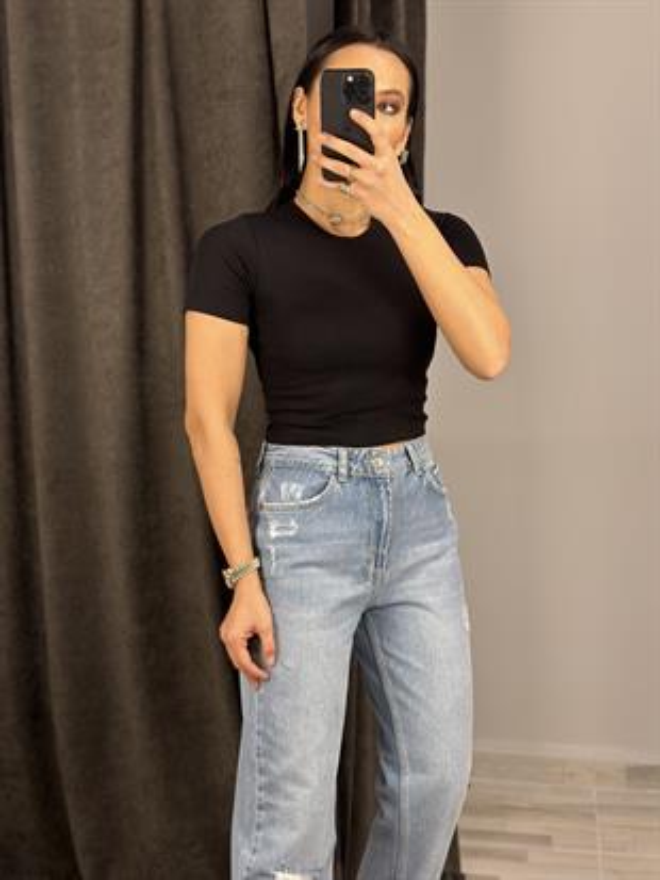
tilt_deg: -26.9
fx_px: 1220
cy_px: 440
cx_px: 330
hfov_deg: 30.3
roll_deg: +0.7
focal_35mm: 48
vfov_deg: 39.6
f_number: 1.78
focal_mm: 6.86
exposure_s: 1/100
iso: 160
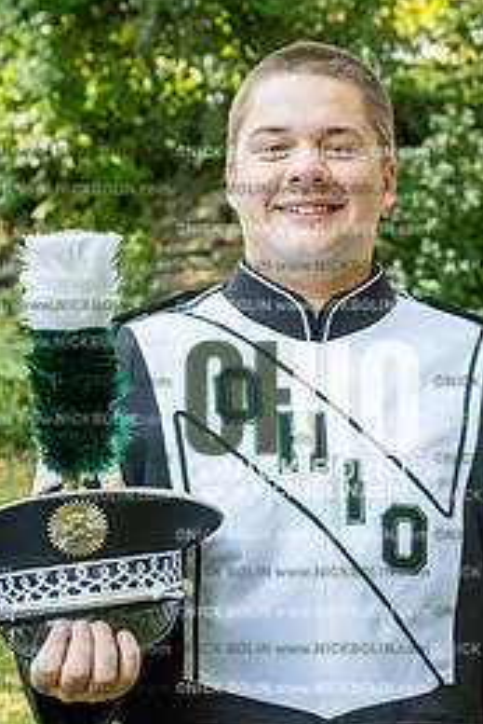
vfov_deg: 22.1
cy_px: 419
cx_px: 302
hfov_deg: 14.9
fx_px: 1849
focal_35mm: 92
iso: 1250
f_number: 5.6
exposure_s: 1/800
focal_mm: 53
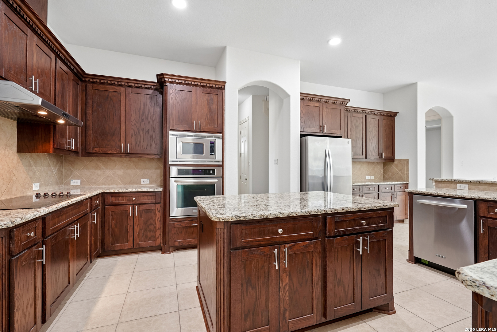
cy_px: 166
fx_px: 221
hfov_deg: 96.7
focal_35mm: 16
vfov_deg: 73.7
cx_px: 248
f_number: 8
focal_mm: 16
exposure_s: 1/10
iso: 400
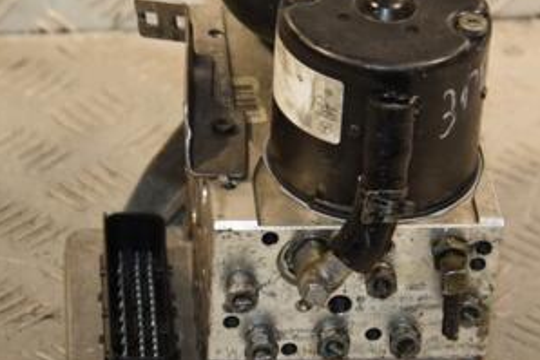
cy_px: 168
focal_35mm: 187
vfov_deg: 7.4
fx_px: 2806
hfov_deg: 11.0
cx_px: 333
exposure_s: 1/200
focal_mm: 62
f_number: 5.3
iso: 800
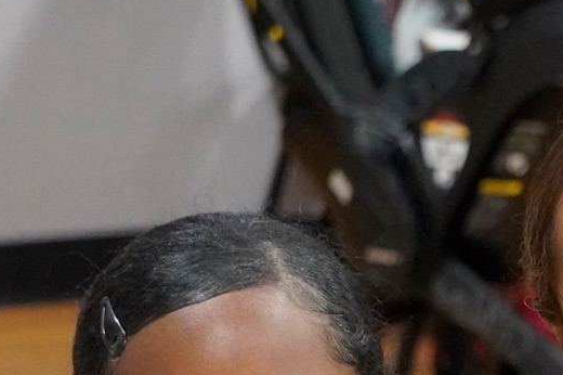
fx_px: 4466
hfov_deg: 7.1
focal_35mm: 286
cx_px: 720
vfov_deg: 4.8
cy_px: 429
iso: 6400
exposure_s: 1/100
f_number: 4.5
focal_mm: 55
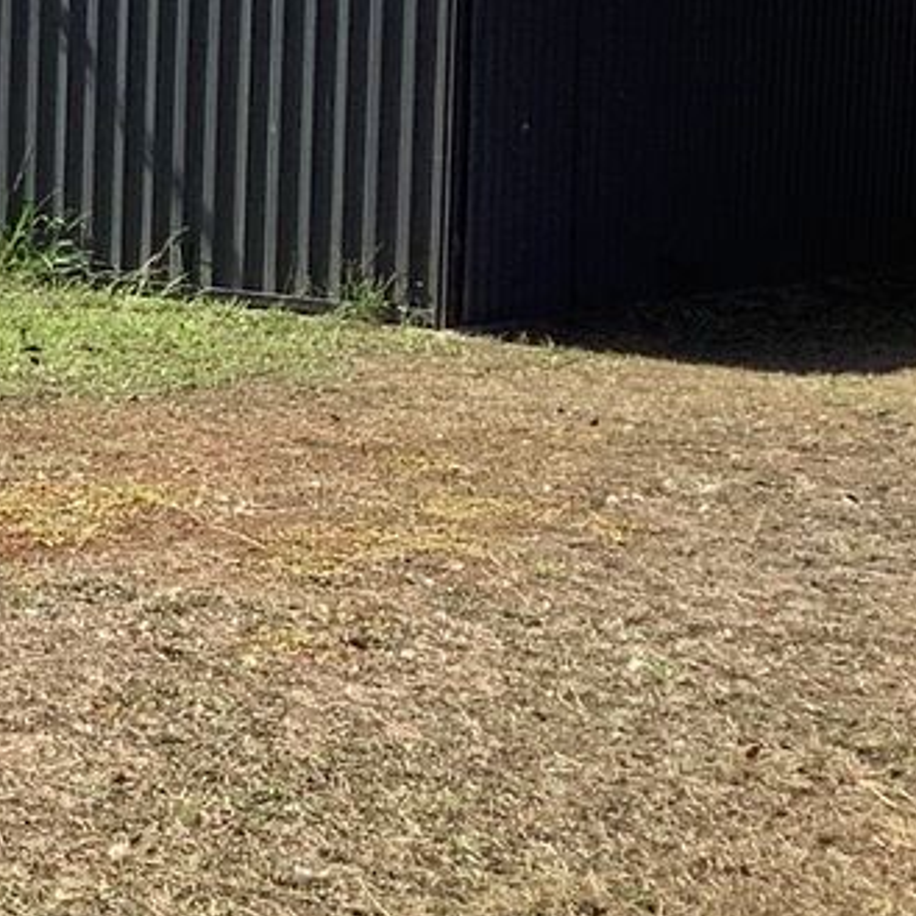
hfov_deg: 11.9
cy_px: 135
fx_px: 3742
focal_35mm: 125
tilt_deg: -5.1
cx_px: -1119
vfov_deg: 13.9
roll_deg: -1.0
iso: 25
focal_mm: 3.3
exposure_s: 1/1235
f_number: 2.4
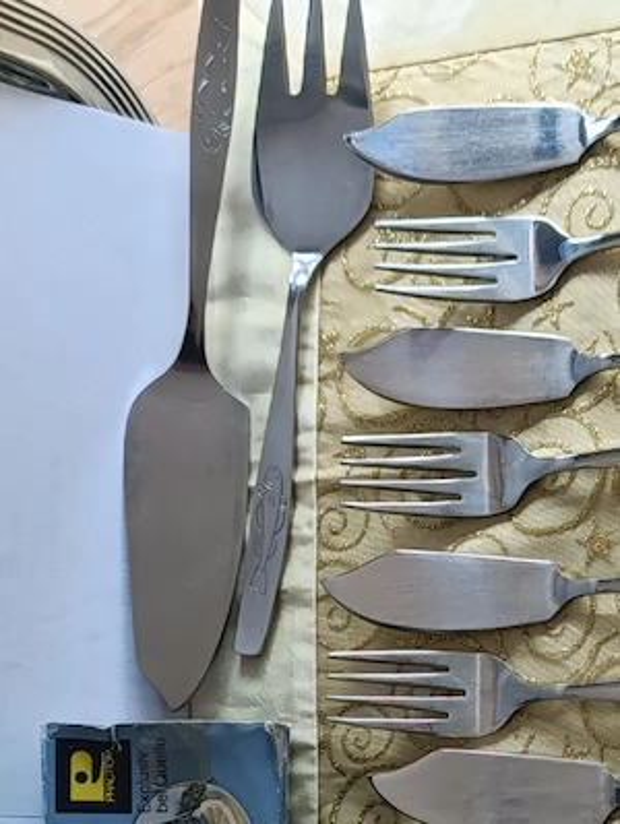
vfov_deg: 45.7
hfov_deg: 35.2
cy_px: 412
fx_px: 978
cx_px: 310
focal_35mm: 41
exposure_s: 1/100
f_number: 1.6
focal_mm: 6.14
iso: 250
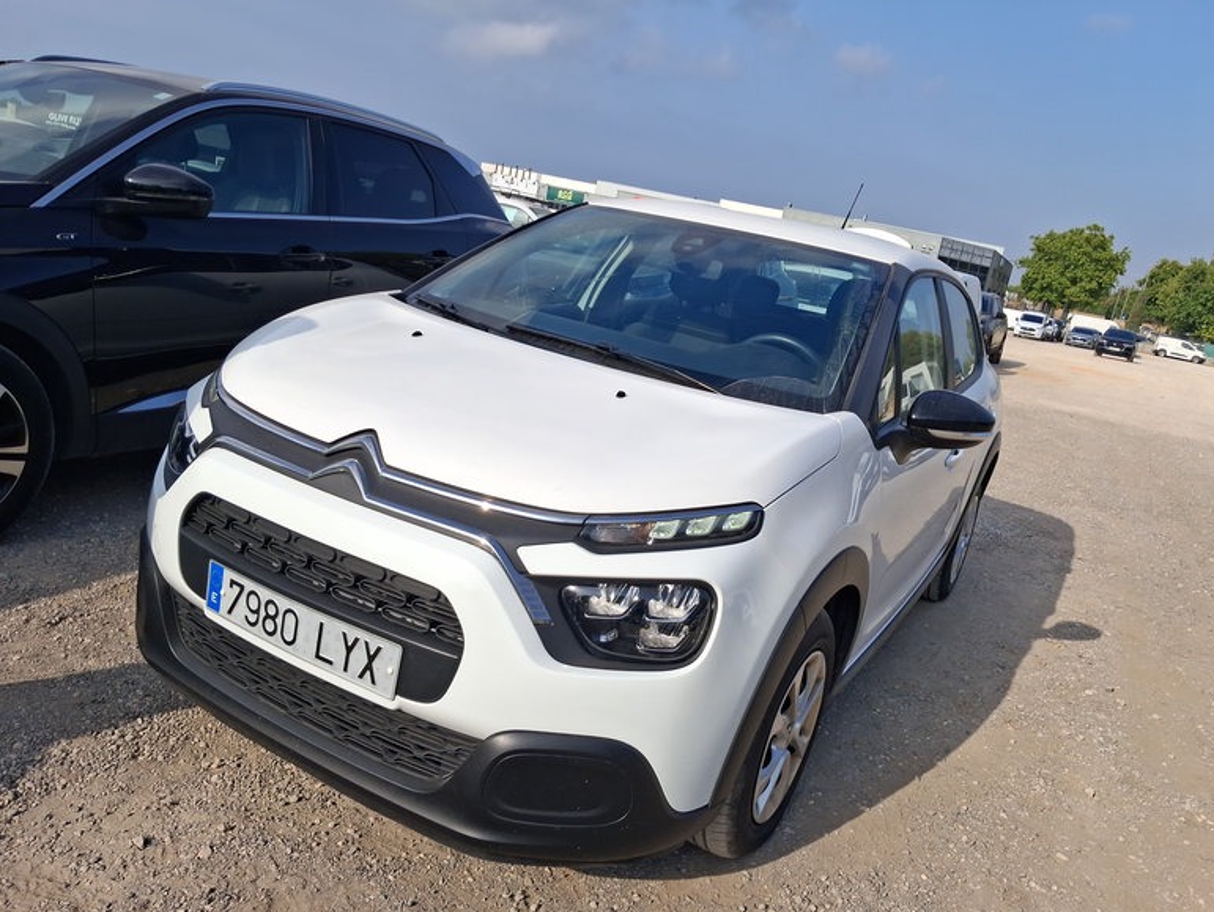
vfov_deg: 49.8
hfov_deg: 63.4
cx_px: 592
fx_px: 982
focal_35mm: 28
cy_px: 471
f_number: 1.8
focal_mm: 4
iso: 20
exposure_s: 1/759
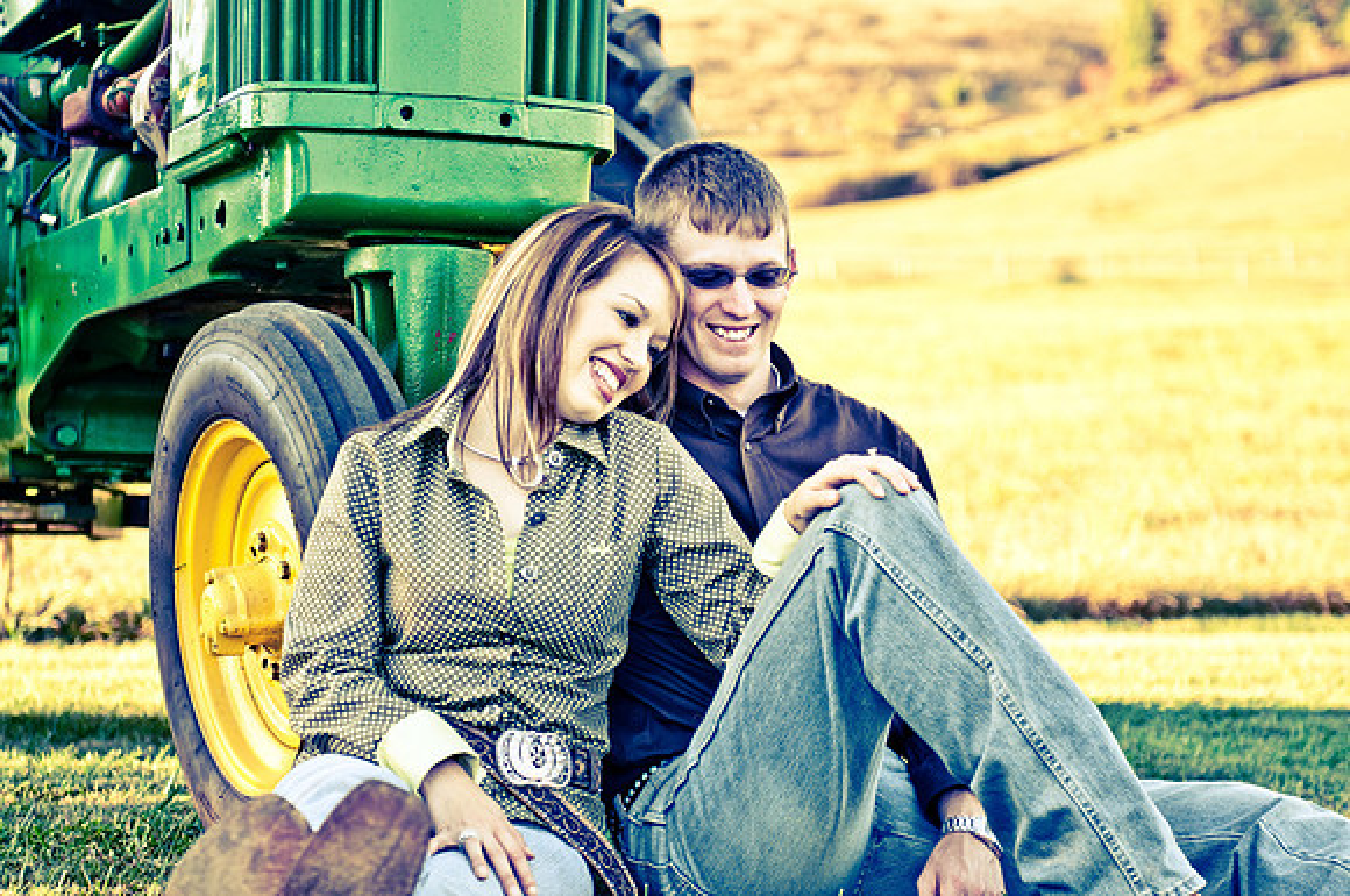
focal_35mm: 105
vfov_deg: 13.0
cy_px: 448
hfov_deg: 19.5
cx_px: 675
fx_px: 3932
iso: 160
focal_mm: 70
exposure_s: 1/250
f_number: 2.8
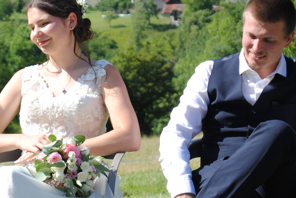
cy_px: 24
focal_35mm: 165
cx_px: 59
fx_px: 1358
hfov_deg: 12.4
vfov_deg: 8.3
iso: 100
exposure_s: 1/250
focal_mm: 55
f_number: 8
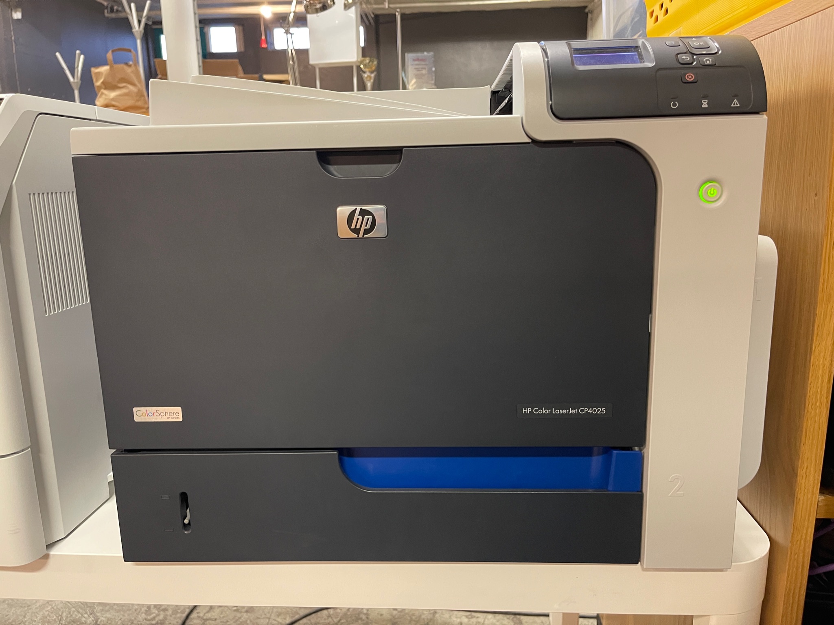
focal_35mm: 26
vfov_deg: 53.0
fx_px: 626
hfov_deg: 67.3
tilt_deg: -12.4
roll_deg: +1.6
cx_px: 417
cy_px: 312
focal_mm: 5.1
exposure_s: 1/50
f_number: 1.6
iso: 400
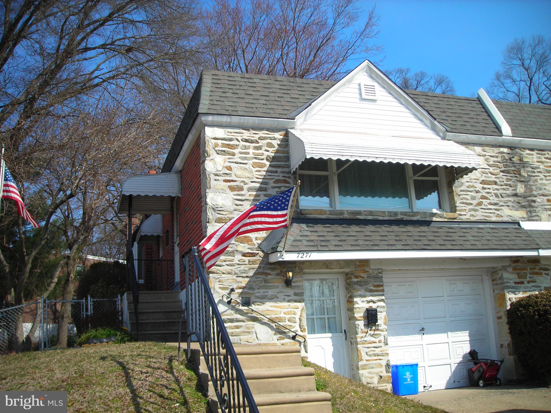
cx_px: 276
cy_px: 206
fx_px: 605
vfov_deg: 37.7
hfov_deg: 49.0
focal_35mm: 38
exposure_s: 1/170
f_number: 6.4
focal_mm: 6.3
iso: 50
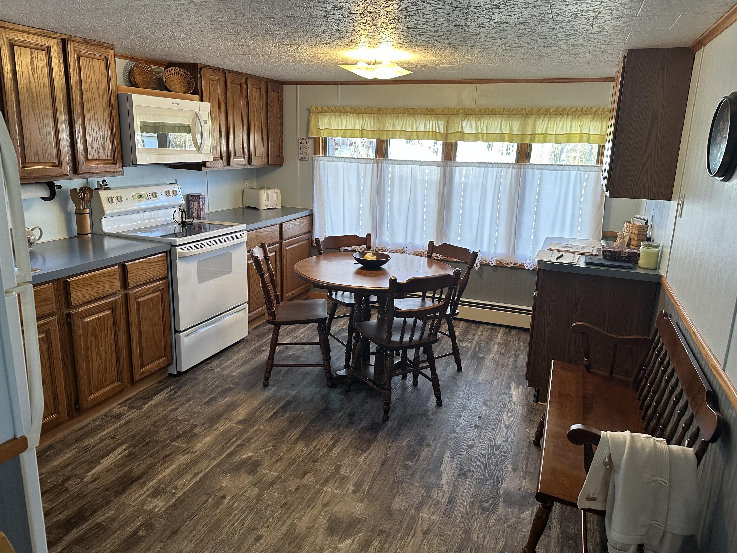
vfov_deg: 54.9
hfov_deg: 69.4
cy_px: 272
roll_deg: -2.2
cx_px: 369
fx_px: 532
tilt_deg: -14.3
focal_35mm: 25
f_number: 1.78
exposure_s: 1/120
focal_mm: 6.86
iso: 200
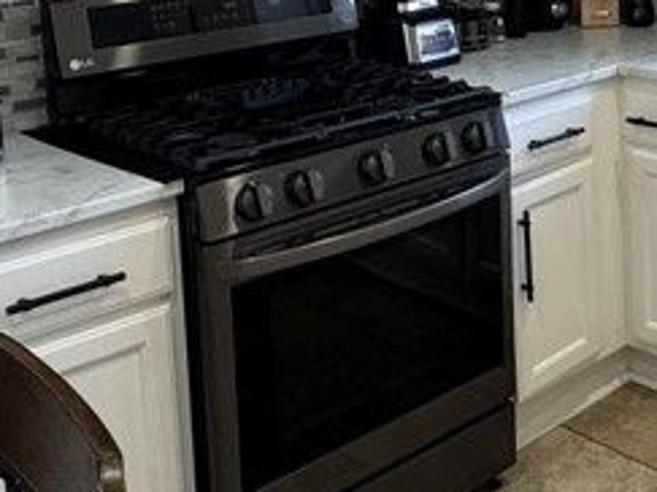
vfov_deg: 23.5
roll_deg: +1.0
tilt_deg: -6.8
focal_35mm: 59
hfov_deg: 31.3
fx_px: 1119
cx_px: 587
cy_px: -30
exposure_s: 1/120
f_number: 2.2
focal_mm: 2.22
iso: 160
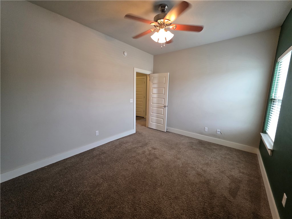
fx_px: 110
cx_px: 146
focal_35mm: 13
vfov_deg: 89.9
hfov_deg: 106.2
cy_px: 110
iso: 250
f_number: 1.9
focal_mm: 2.2
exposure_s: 1/120
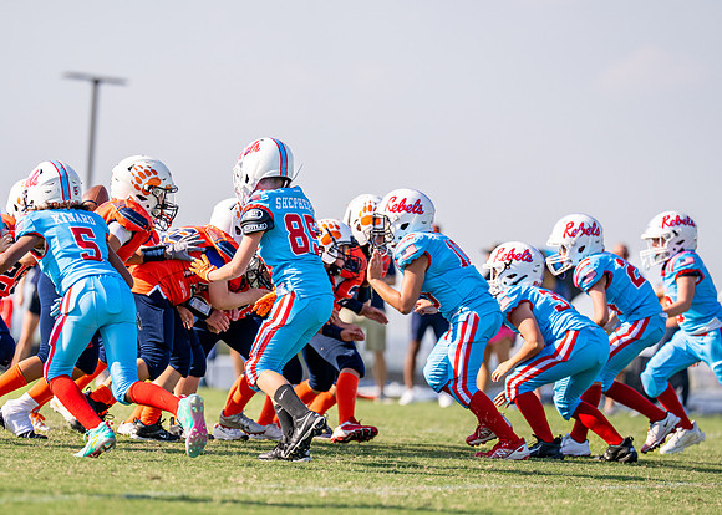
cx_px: 306
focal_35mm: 279
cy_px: 294
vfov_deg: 5.2
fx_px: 5720
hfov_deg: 7.2
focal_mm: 200
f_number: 2.8
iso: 160
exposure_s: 1/3200
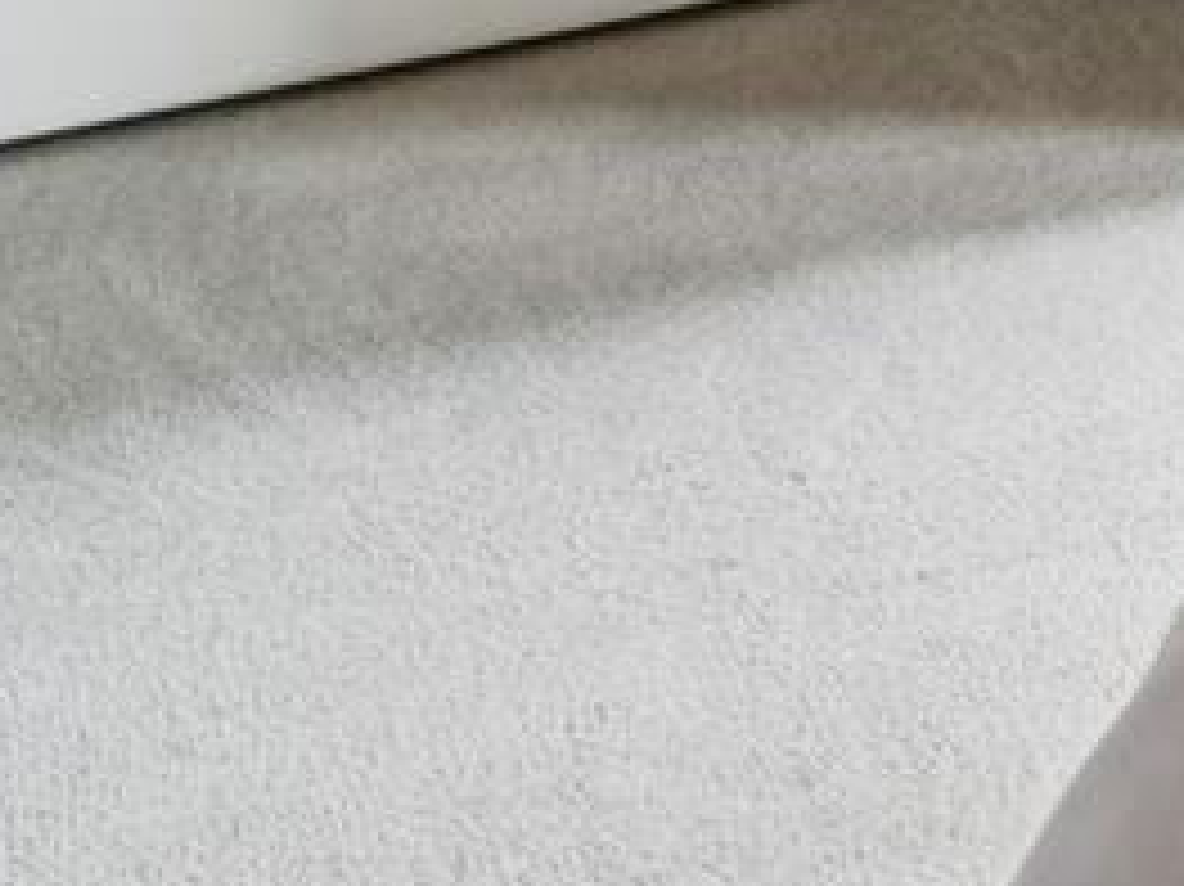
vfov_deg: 9.9
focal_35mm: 124
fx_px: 4231
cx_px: 4124
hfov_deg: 9.5
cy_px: -1482
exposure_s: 1/13
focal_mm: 16.5
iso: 200
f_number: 13
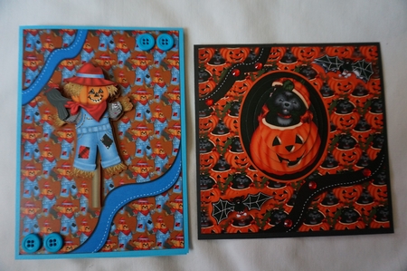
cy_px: 136
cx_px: 204
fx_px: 271
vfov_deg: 53.0
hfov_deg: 73.8
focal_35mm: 24
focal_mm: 16
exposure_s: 1/160
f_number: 4
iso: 800
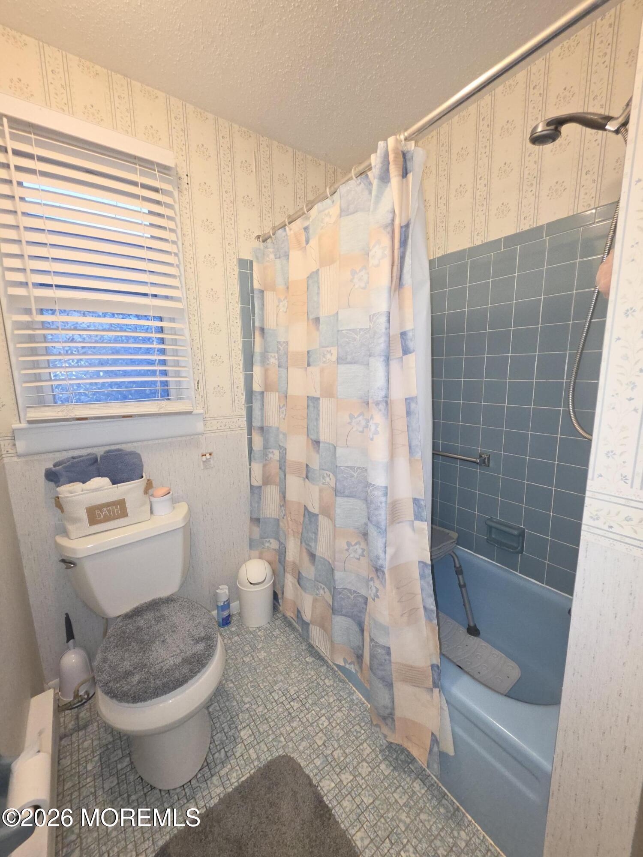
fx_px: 322
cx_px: 322
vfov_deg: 106.2
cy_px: 428
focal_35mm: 13
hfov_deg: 89.9
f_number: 1.9
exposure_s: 1/60
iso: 160
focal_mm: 2.2
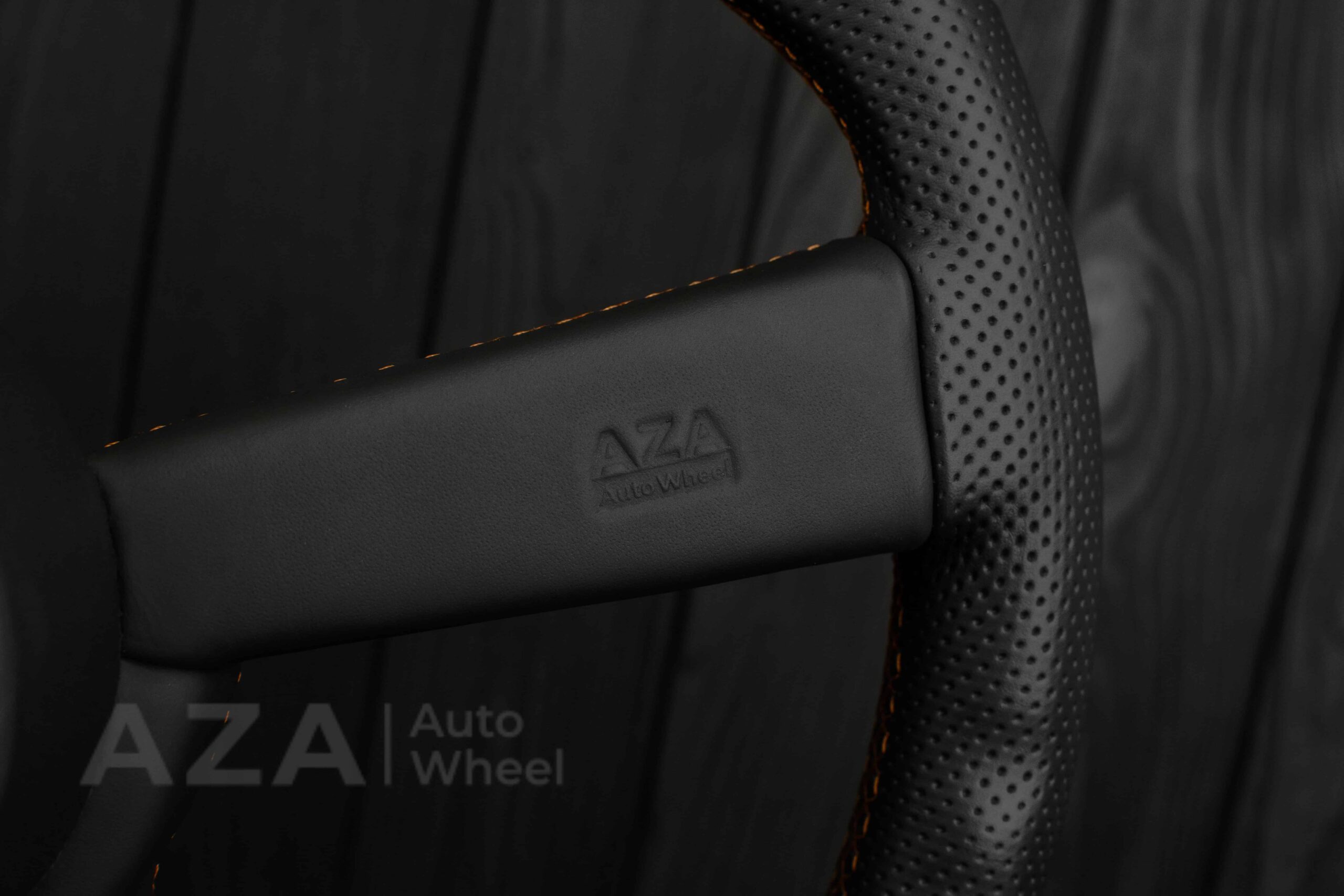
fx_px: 1960
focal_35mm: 52
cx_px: 672
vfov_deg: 25.8
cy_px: 448
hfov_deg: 37.8
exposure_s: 1/125
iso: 500
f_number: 6.3
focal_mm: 35
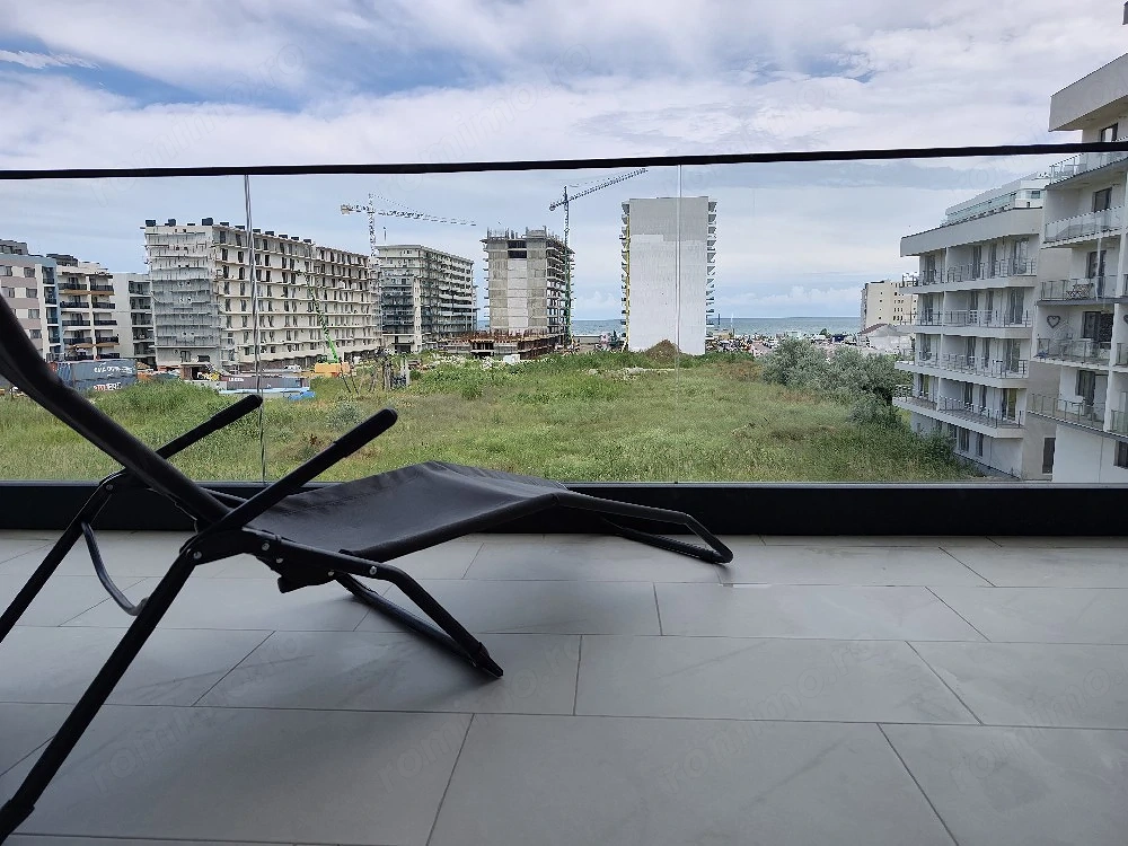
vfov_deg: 58.9
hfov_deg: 73.9
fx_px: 749
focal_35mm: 23
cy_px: 423
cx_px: 564
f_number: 1.7
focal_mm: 6.07
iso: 50
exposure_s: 1/833
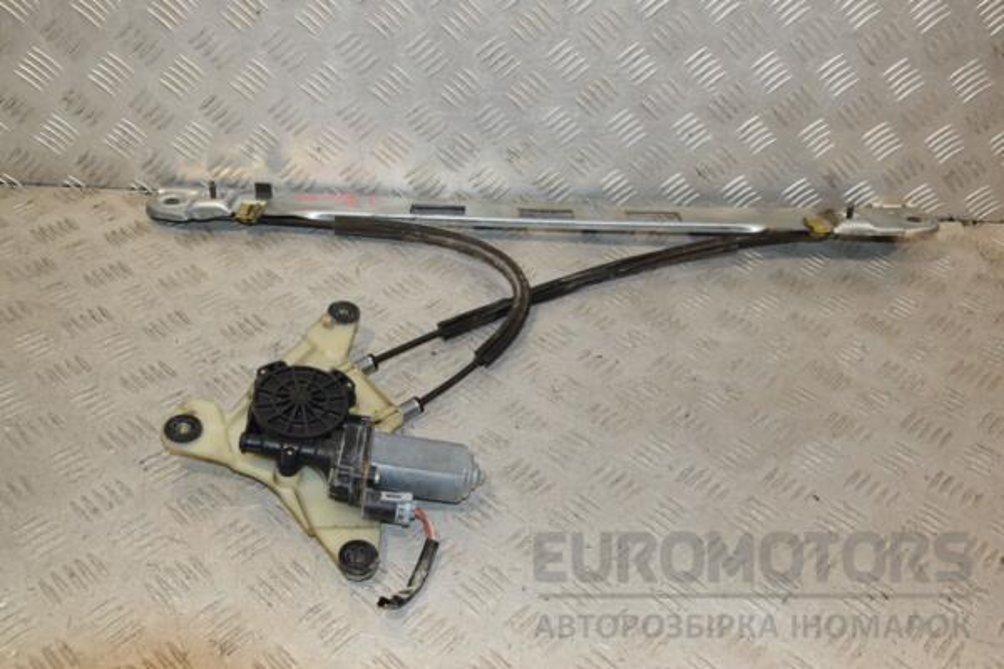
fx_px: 1004
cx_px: 502
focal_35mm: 36
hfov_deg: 53.1
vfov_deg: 36.9
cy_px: 334
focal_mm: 24
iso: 800
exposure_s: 1/200
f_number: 7.1
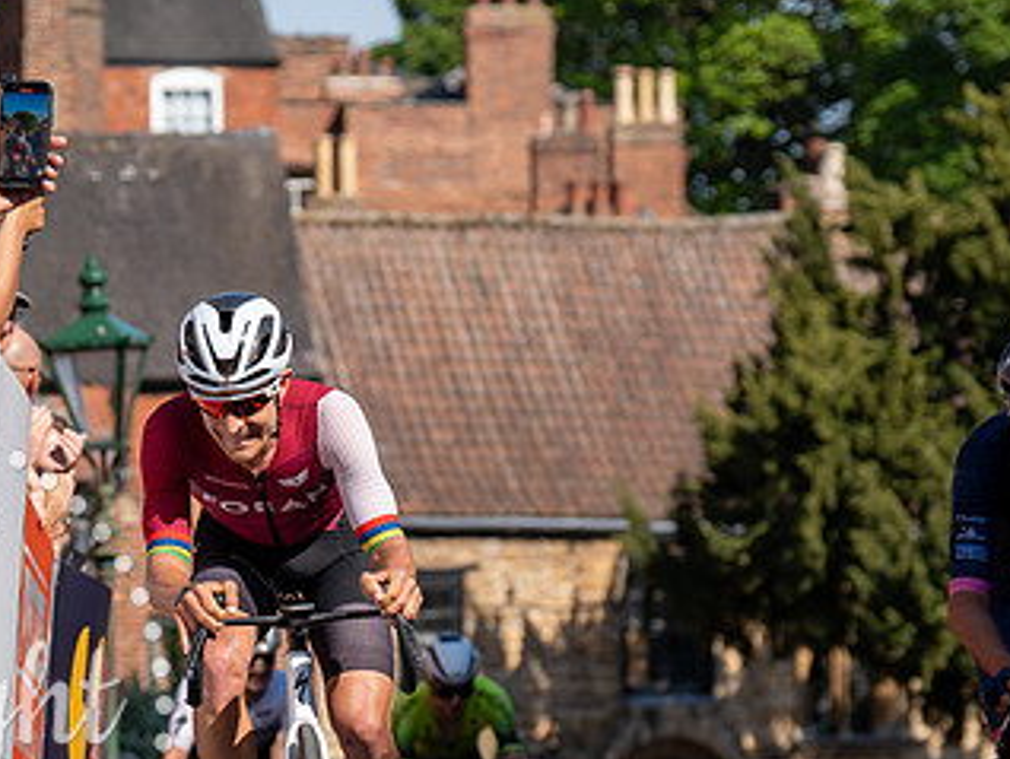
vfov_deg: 8.1
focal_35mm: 183
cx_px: 222
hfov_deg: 10.8
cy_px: 646
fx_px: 5343
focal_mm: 90
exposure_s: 1/1000
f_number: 3.5
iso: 125
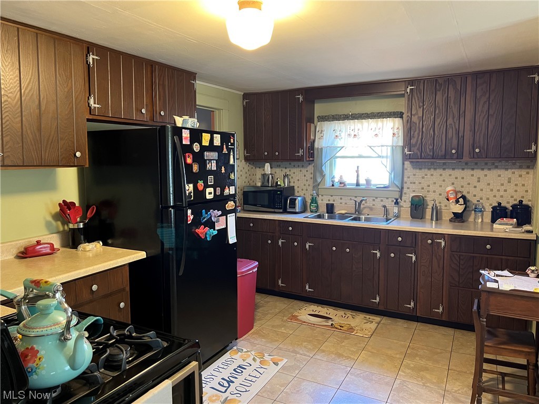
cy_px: 202
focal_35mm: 26
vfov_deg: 53.1
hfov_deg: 67.3
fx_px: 405
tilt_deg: -5.9
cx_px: 270
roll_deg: +0.2
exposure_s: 1/60
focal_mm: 5.7
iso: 400
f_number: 1.5
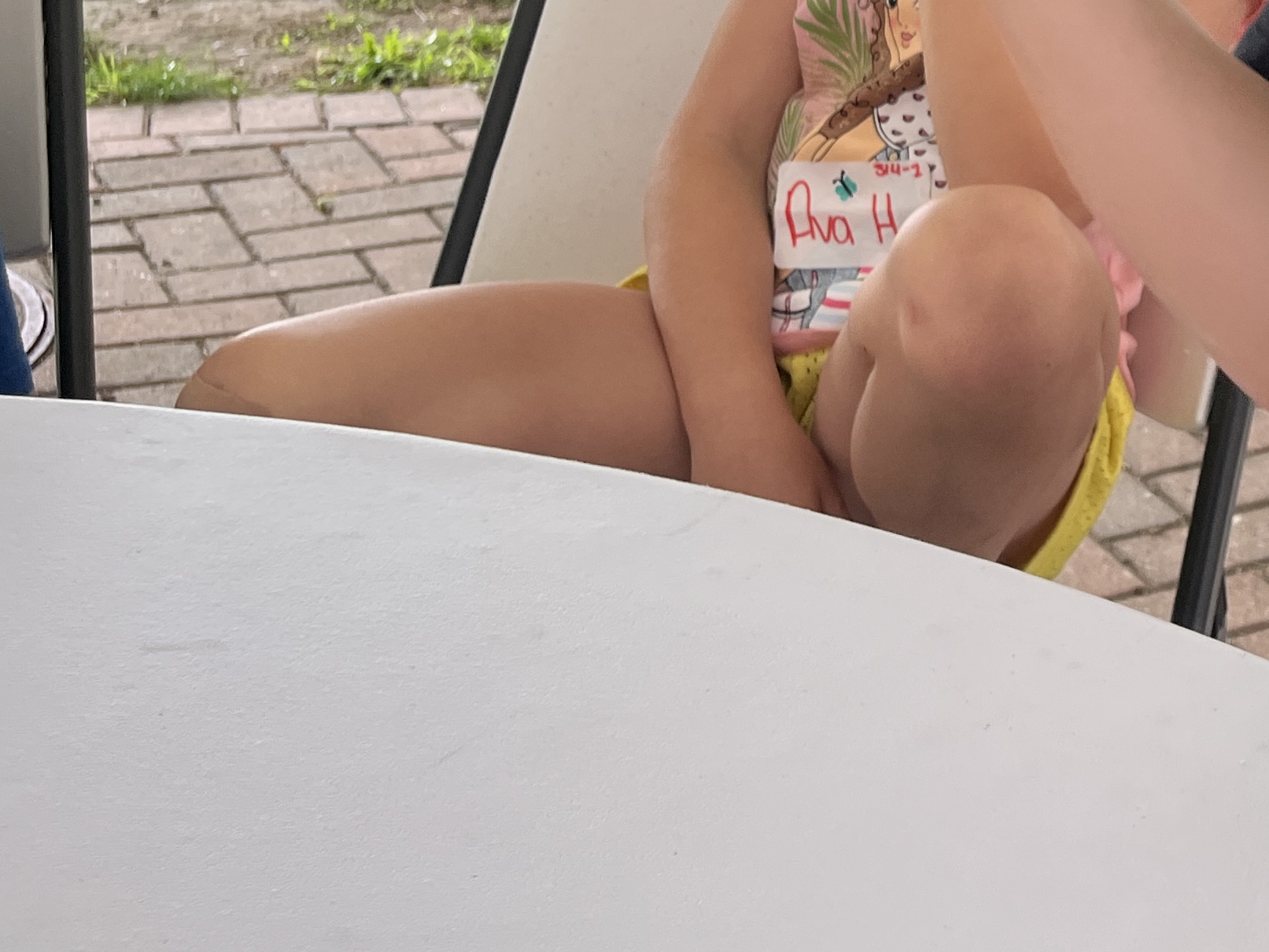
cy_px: -182
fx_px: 2383
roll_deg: -5.3
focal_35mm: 65
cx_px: 1466
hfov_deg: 26.9
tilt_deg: -11.1
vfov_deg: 21.1
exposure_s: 1/122
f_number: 1.6
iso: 50
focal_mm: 5.1
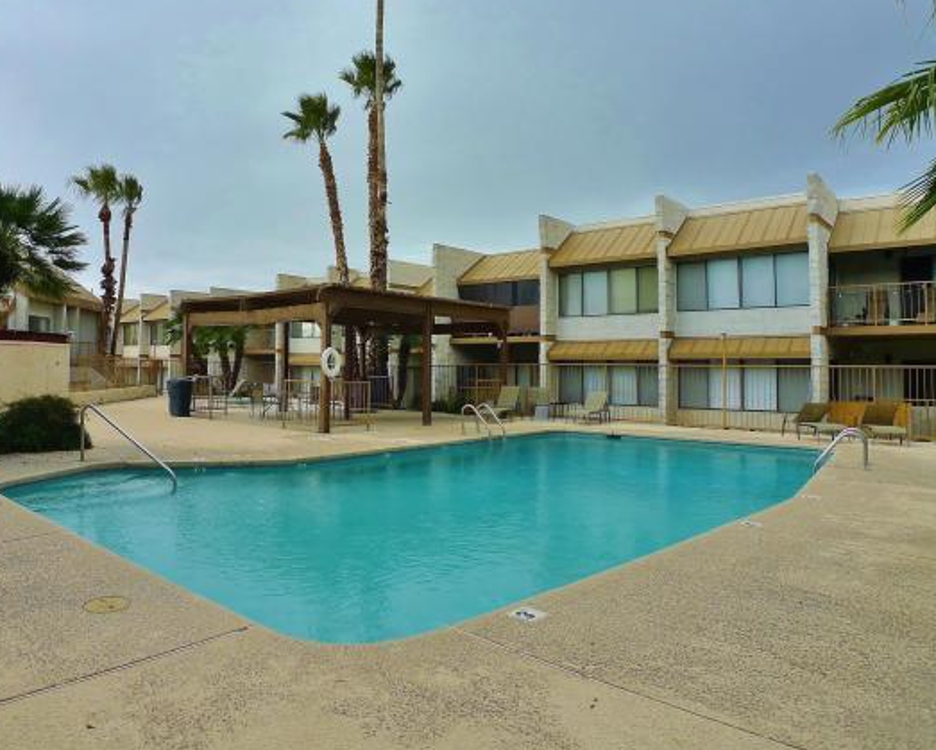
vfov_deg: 47.0
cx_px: 363
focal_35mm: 31
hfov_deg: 56.6
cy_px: 326
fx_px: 859
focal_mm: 5.1
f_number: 2.8
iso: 80
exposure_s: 1/320
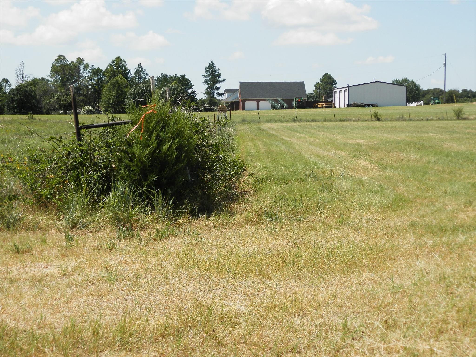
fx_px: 935
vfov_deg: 21.6
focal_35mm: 68
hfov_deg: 28.6
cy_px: 178
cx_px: 238
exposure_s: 1/80
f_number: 11.4
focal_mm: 12.2
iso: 80
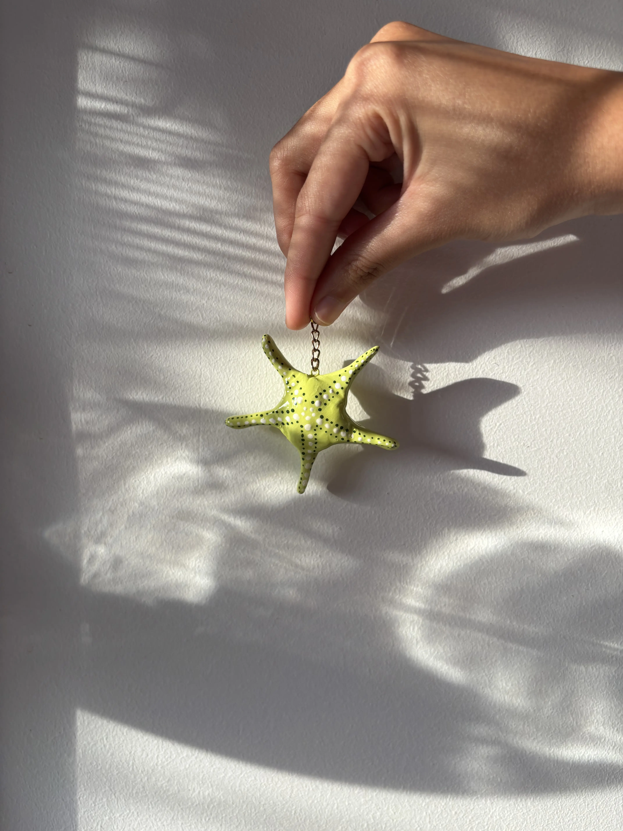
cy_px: 416
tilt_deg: -5.4
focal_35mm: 26
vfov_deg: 67.3
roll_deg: -0.6
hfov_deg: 53.1
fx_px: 624
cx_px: 312
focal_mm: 5.96
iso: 40
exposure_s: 1/199
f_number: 1.6
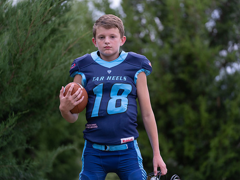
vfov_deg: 9.6
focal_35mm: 155
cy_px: 86
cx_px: 120
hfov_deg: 12.7
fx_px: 1075
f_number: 2.8
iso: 500
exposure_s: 1/320
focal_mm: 133
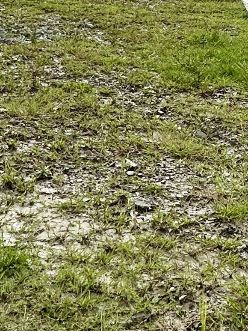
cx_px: 223
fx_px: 697
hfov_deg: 19.8
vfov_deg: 24.6
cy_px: -47
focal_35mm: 73
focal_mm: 2.22
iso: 50
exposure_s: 1/3731
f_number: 2.2
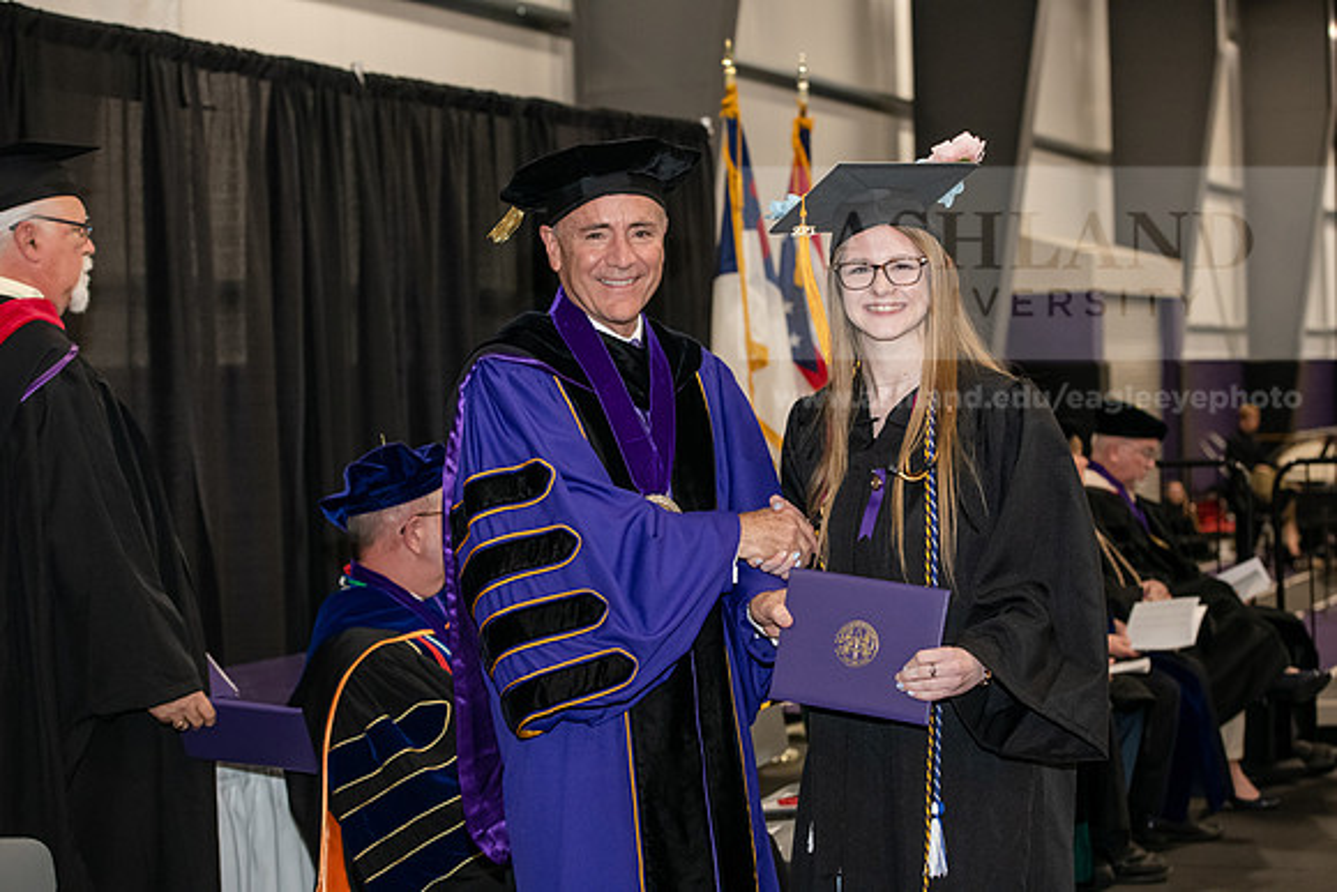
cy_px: 446
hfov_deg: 28.8
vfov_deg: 19.5
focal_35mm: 70
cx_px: 668
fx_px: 2600
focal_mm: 70
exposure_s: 1/200
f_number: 5
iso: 2500
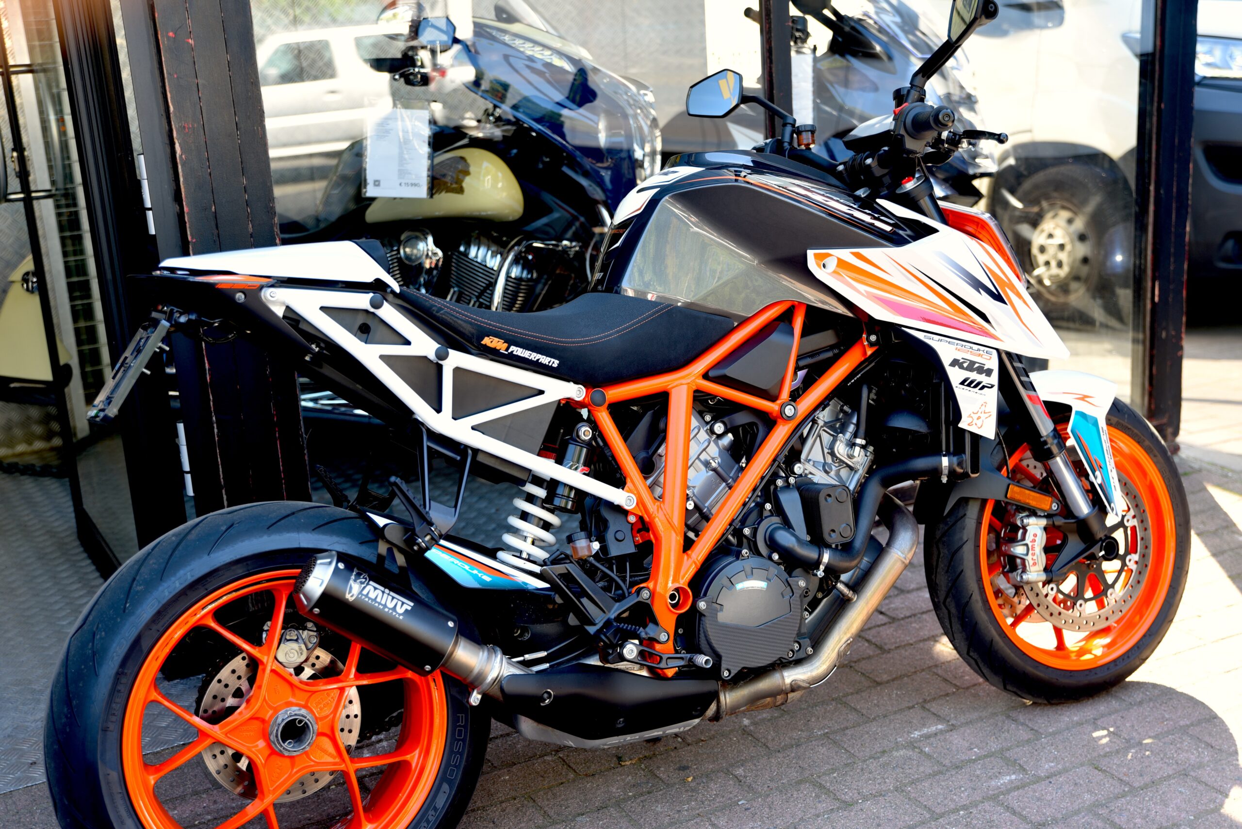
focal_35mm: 46
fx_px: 1588
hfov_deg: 42.7
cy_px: 414
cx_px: 621
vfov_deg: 29.3
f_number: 3.5
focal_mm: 46
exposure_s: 1/60
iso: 100
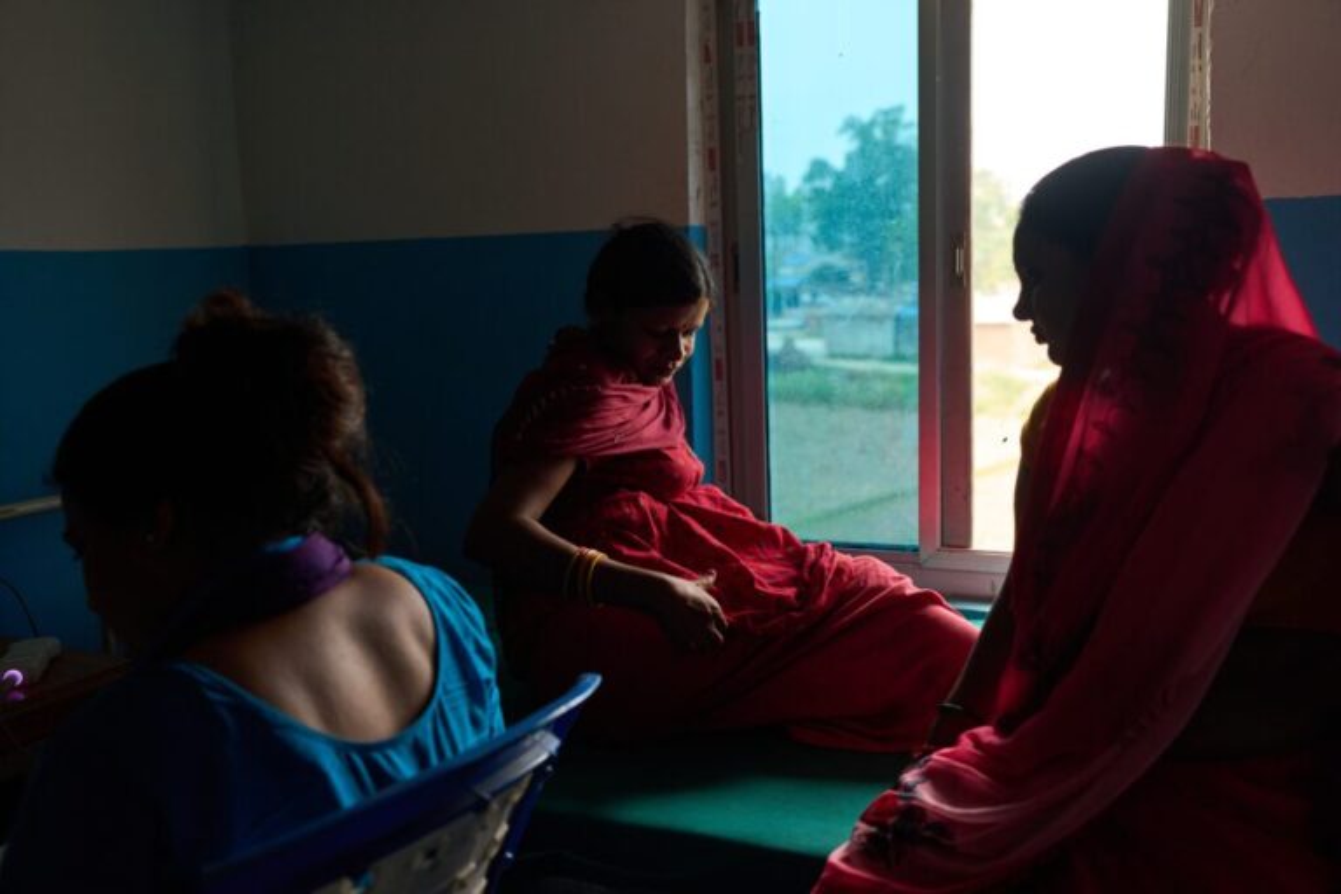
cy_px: 447
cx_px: 670
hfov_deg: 54.4
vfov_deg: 37.9
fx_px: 1304
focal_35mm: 35
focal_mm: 35
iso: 1000
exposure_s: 1/640
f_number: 2.8
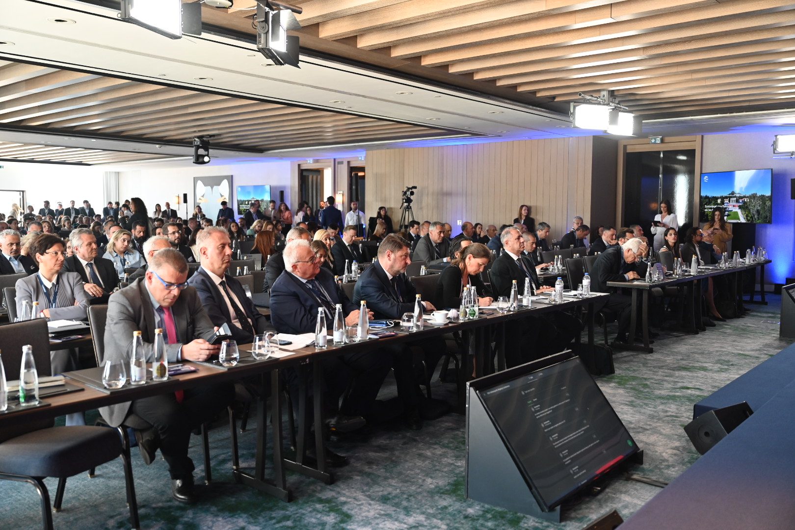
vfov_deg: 41.7
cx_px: 398
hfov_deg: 59.5
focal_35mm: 32
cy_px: 265
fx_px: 696
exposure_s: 1/125
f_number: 2.8
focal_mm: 31.5
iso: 1000
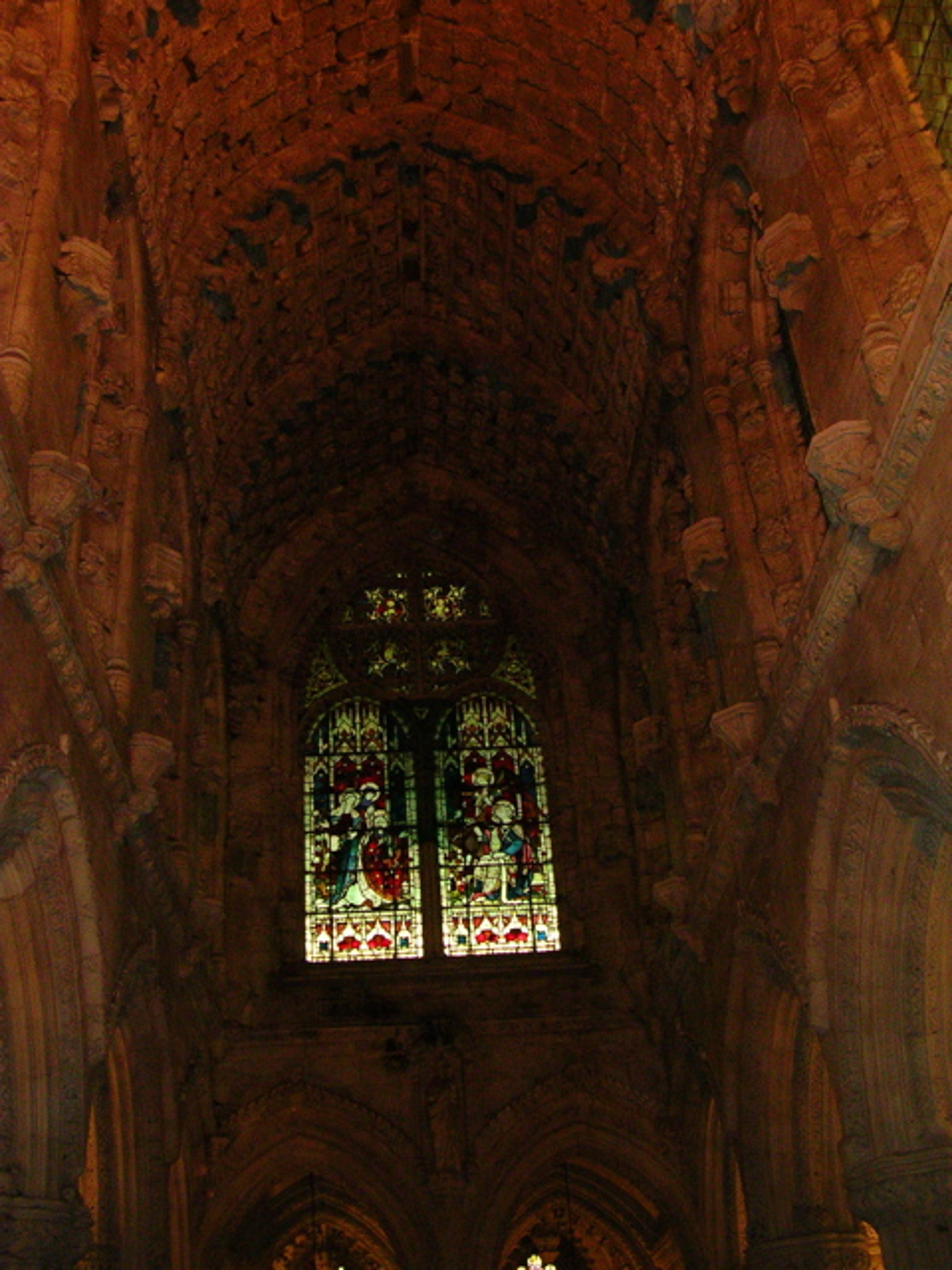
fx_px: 1393
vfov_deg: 49.0
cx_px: 476
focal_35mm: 38
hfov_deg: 37.7
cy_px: 635
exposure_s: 1/60.1
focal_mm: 5.8
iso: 200
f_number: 2.8
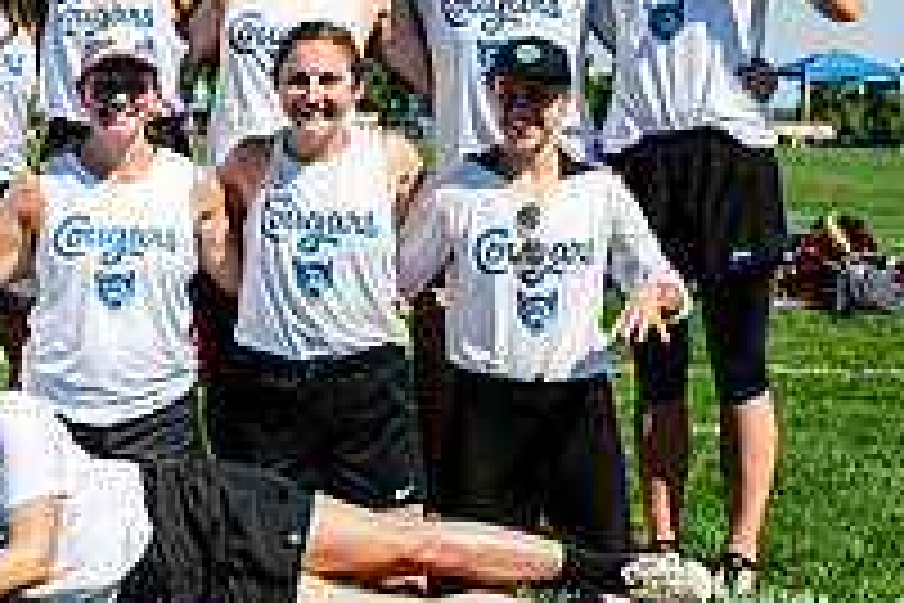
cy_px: 173
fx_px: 2536
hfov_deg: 19.3
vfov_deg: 13.5
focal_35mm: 101
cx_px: -126
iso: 64
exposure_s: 1/500
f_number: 5.6
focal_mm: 35
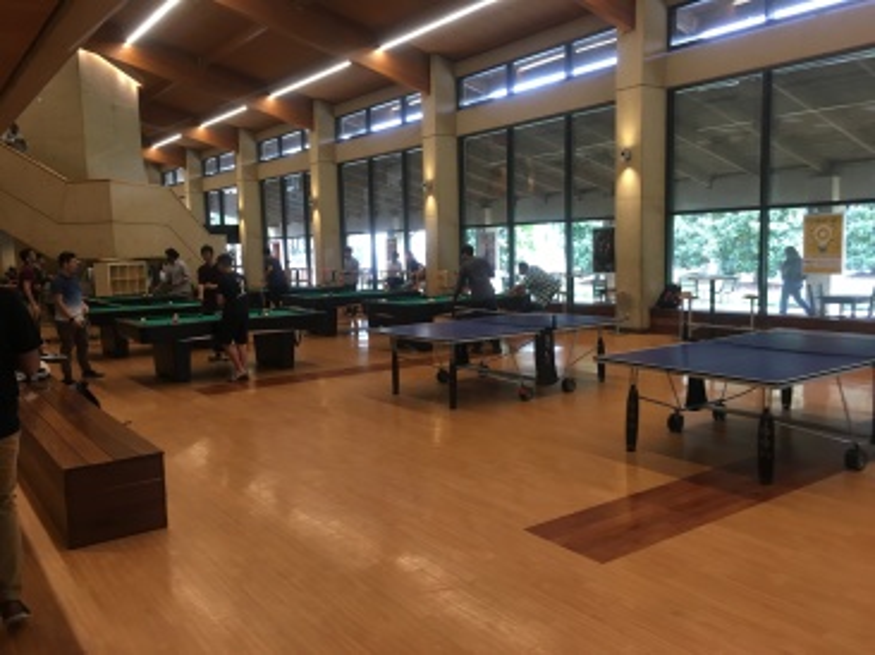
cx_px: 438
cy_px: 328
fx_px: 733
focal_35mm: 29
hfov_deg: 61.7
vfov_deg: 48.2
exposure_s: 1/30
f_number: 2.2
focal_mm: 4.15
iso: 80
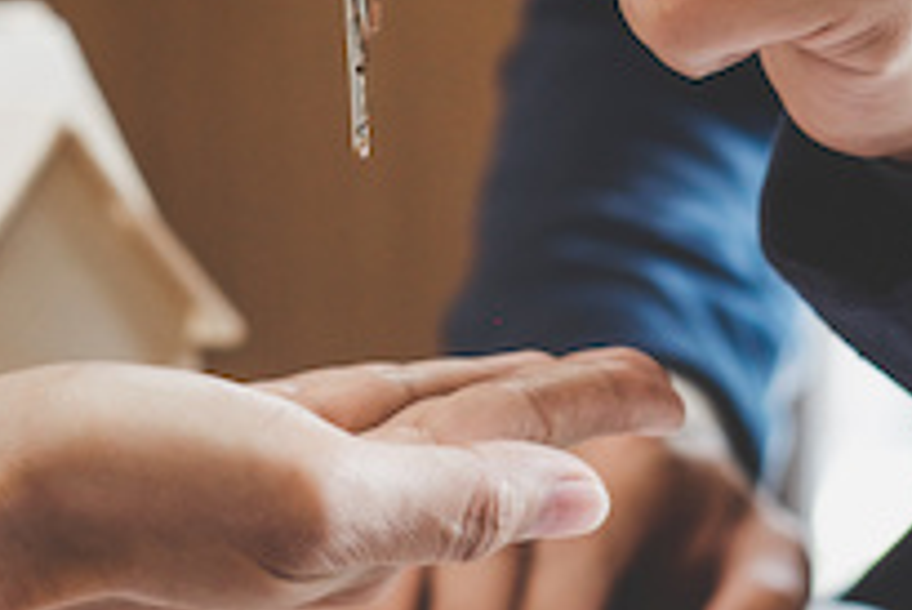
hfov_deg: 10.6
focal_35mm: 194
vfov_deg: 7.1
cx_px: 325
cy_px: 89
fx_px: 4918
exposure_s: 1/125
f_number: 2.8
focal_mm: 35
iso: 400
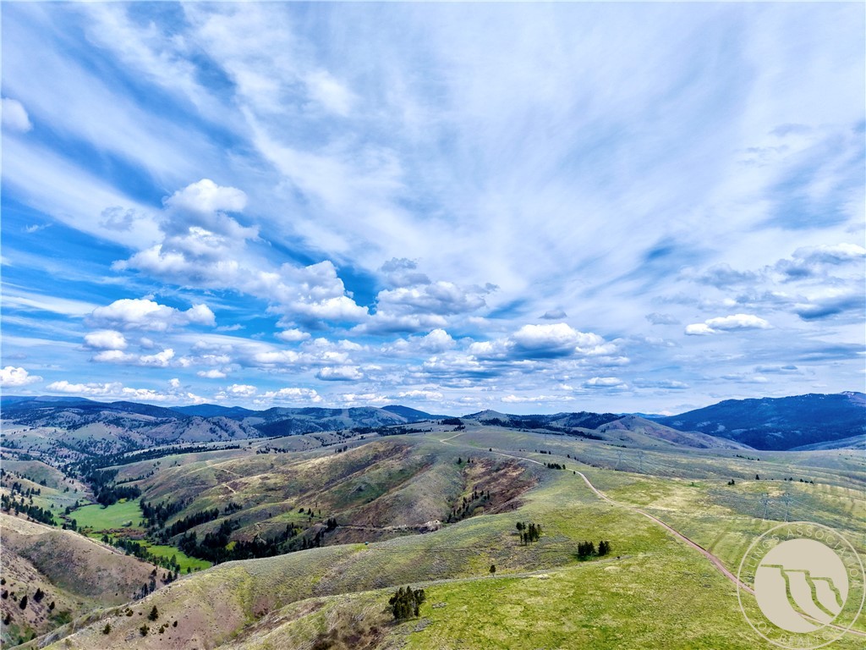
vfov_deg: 56.8
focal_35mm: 24
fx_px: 600
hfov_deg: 71.6
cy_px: 325
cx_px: 433
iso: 200
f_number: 1.8
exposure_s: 1/6400
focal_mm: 8.67
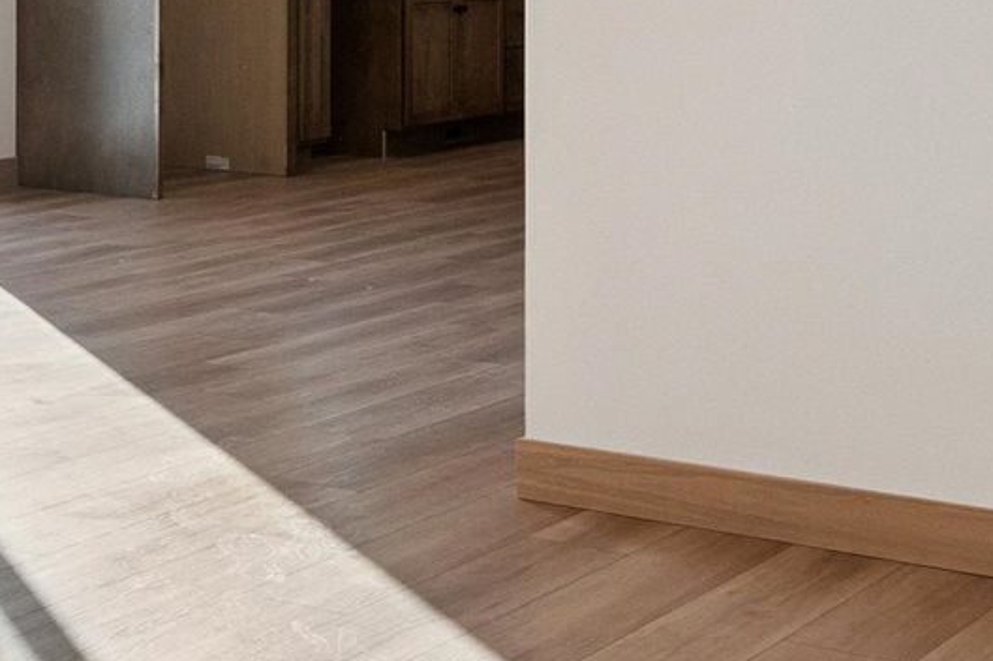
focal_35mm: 93
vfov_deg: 14.2
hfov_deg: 19.9
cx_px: -349
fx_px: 2564
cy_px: -145
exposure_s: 1/250
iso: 800
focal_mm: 16
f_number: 10
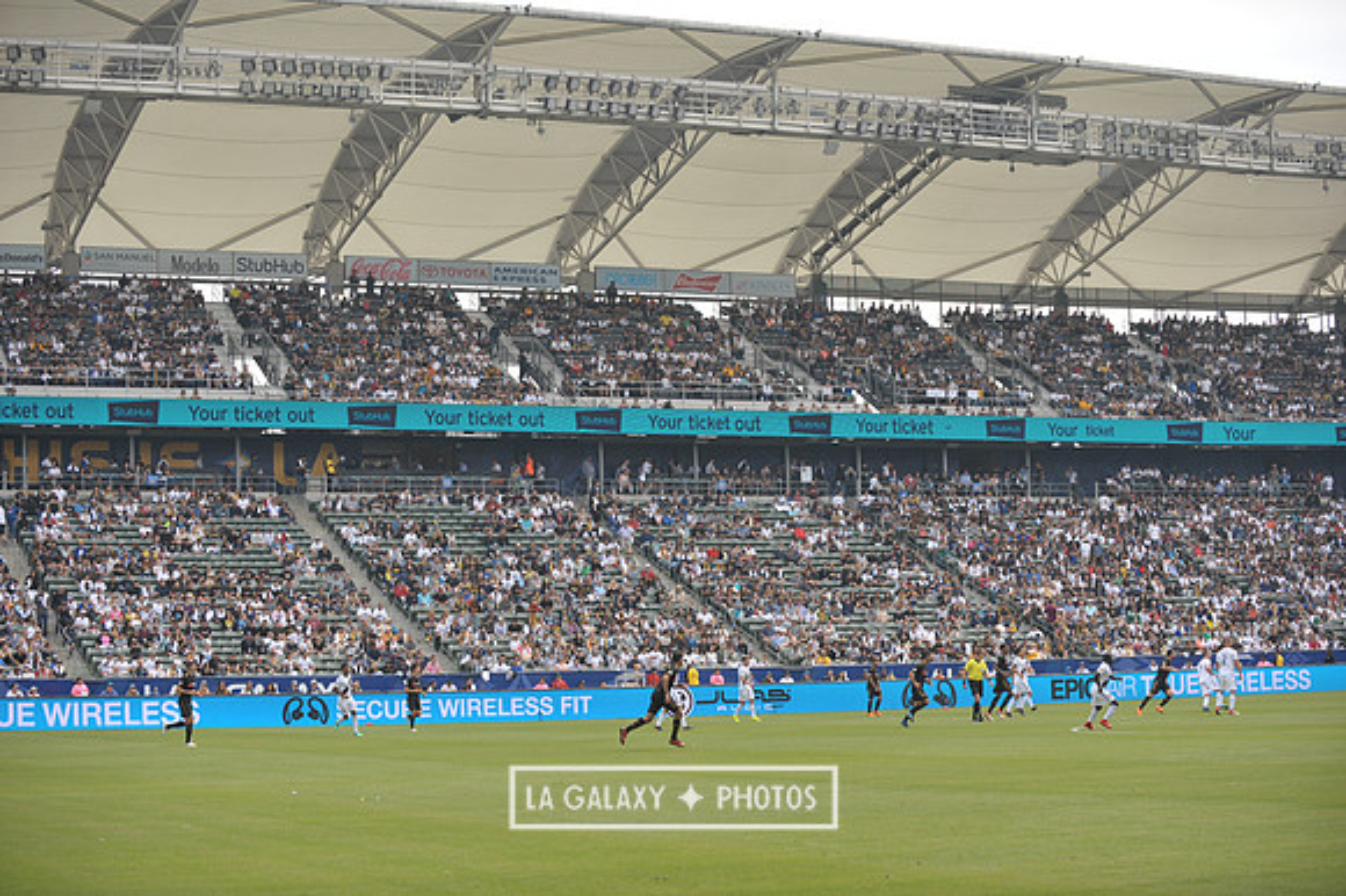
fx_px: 2616
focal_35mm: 70
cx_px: 673
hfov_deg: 28.9
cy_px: 448
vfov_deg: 19.4
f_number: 3.5
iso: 320
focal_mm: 70
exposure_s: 1/2500
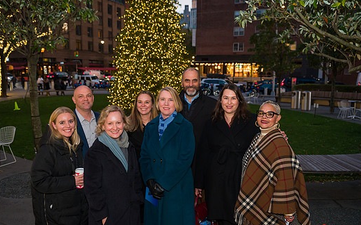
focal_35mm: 33
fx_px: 325
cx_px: 170
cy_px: 126
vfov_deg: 38.2
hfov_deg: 58.1
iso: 1600
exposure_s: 1/200
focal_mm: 29
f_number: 4
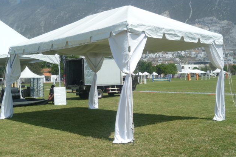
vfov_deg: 28.1
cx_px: 120
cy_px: 76
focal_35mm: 48
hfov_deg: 41.1
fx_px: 315
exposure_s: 1/1000
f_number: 3.4
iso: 80
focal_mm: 8
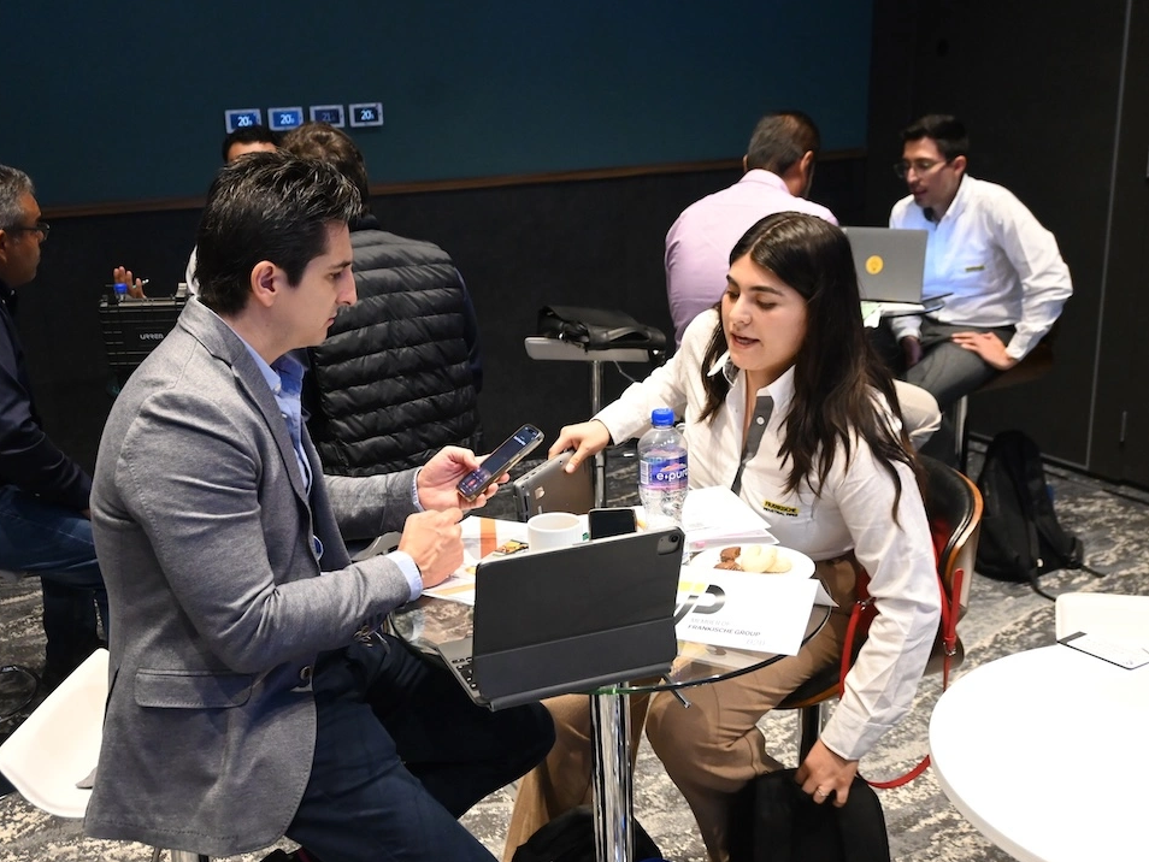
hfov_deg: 49.4
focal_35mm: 38
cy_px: 432
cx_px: 507
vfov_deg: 38.2
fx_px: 1247
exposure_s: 1/80
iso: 3200
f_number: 4.2
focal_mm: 23
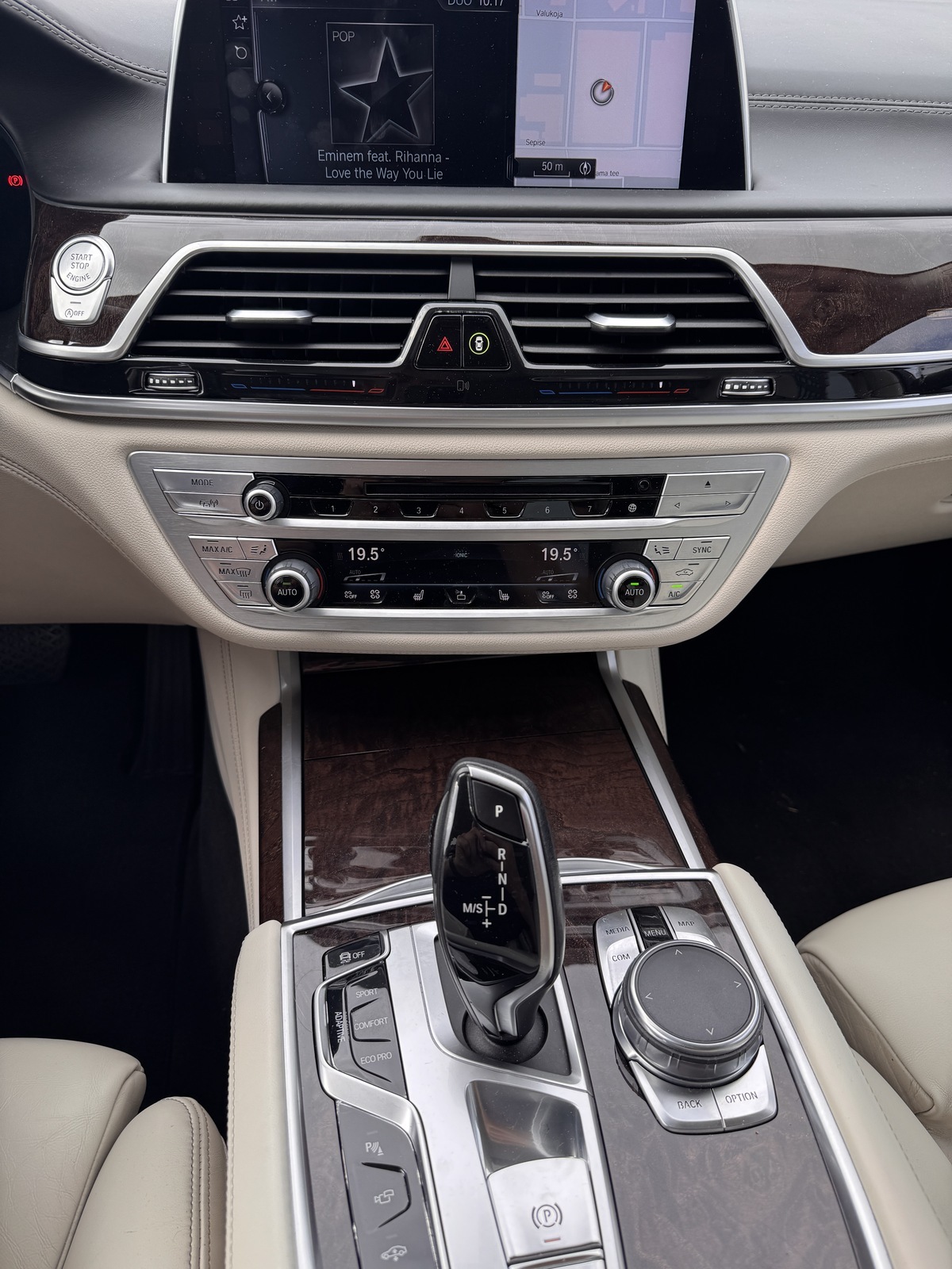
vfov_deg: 71.6
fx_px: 880
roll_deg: -2.7
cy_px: 634
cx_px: 476
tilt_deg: -33.4
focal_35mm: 24
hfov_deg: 56.8
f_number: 1.78
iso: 80
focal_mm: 6.76
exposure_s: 1/477
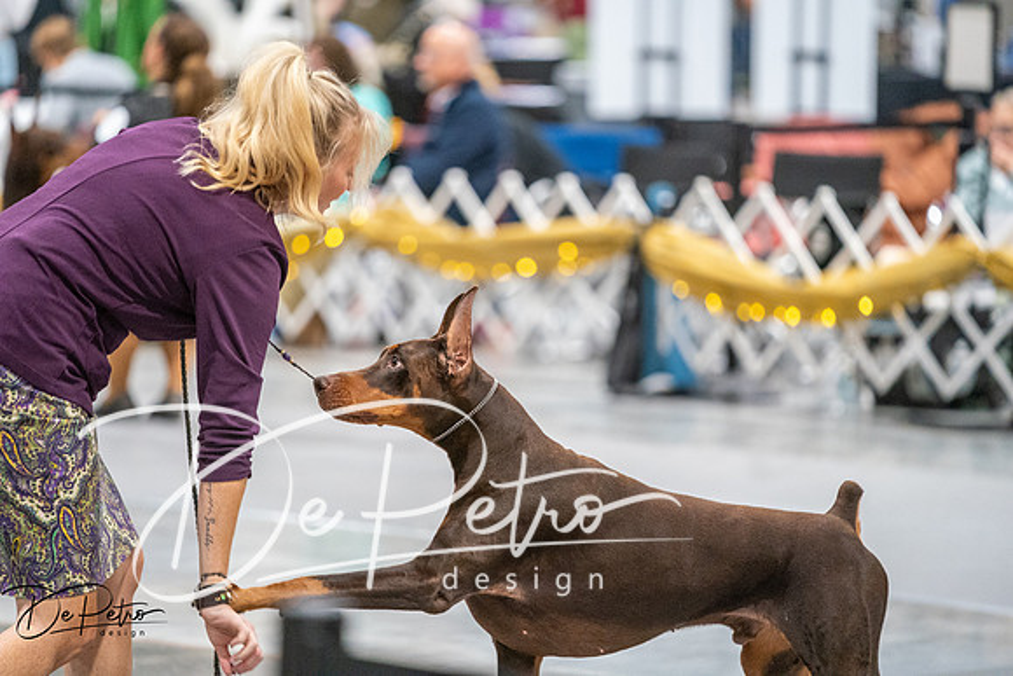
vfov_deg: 7.0
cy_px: 338
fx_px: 5488
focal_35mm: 195
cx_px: 506
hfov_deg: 10.5
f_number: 2.8
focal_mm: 195
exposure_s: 1/250
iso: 6400
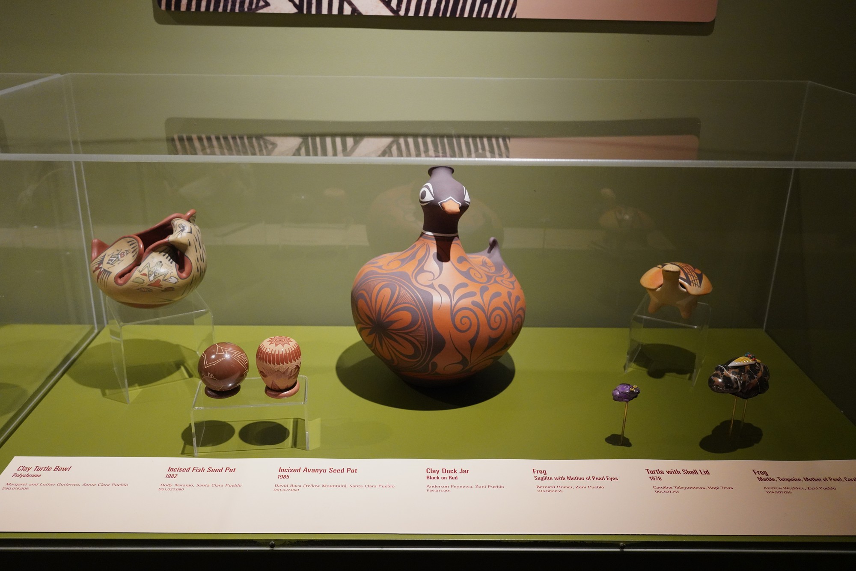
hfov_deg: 55.8
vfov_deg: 38.9
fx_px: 809
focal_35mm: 34
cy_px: 286
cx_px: 428
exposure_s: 1/100
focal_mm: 34
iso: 6400
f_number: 5.6
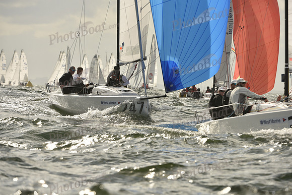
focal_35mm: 300
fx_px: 2434
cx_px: 146
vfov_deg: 4.6
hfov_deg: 6.9
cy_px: 98
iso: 320
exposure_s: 1/2000
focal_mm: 300
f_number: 8
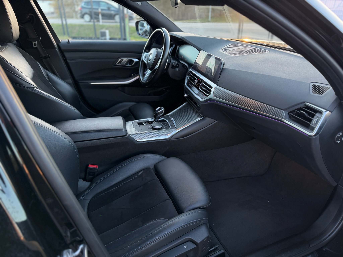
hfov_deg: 71.6
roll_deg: +0.1
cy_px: 128
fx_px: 238
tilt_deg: -25.5
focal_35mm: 24
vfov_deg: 56.8
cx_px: 172
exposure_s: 1/121
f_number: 1.78
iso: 125
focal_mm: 6.76
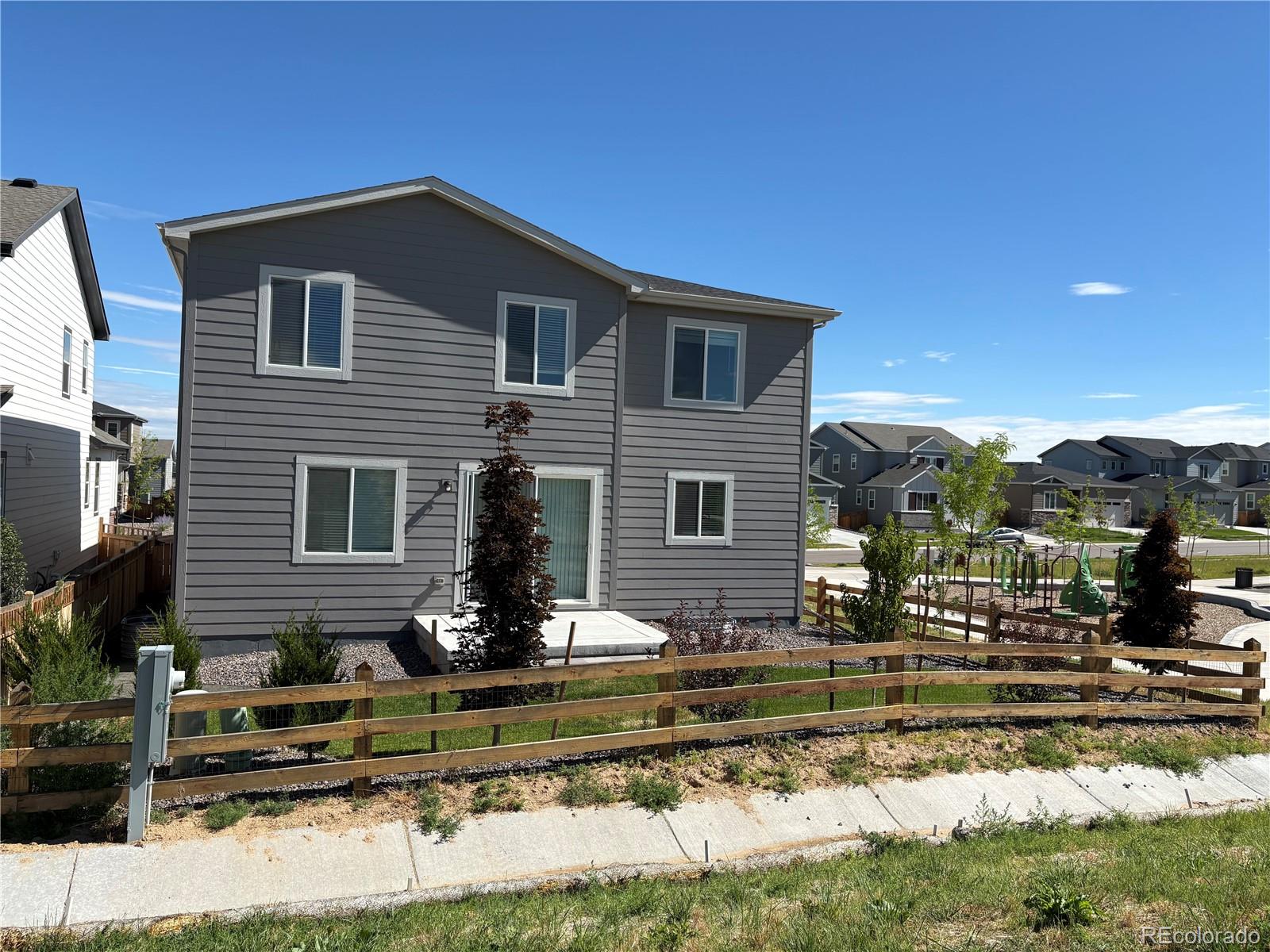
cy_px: 476
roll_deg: -1.7
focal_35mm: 26
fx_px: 954
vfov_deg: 53.1
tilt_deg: +0.1
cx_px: 635
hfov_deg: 67.3
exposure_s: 1/3623
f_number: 1.6
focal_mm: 5.96
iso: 50
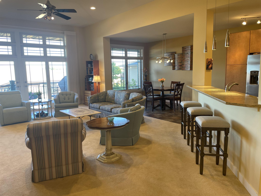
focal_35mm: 26
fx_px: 196
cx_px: 130
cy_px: 98
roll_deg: +1.5
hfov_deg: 67.3
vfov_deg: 53.1
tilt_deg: -7.3
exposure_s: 1/60
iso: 80
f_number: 1.6
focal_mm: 4.2
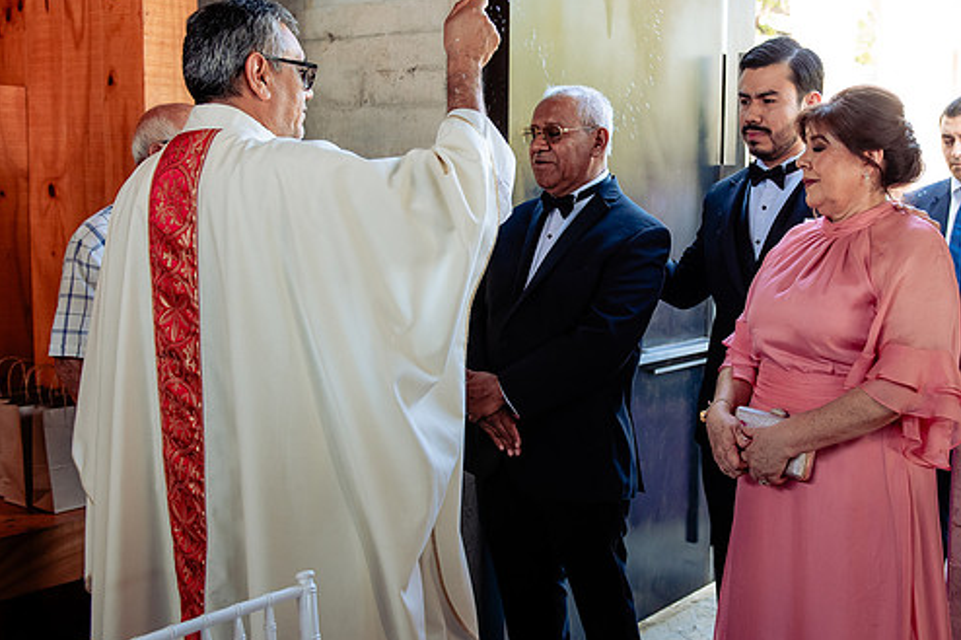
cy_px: 295
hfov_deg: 43.2
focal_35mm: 45
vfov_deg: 29.8
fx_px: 1201
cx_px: 606
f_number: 3.5
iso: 640
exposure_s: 1/250
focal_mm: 32
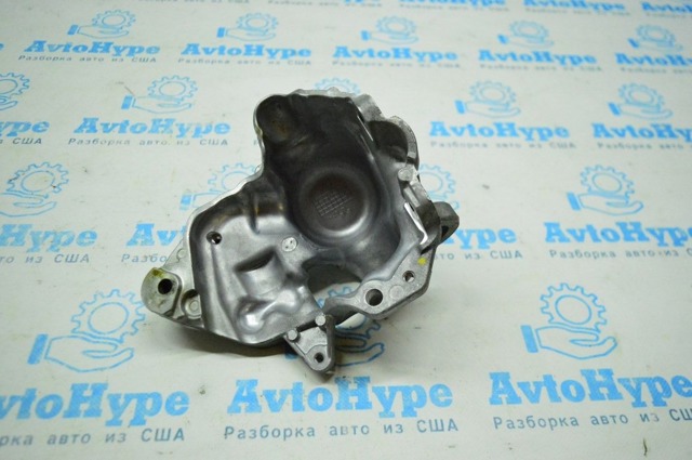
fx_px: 576
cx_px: 346
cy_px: 230
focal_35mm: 30
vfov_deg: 43.5
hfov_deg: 62.0
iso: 6400
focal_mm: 20
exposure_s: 1/1000
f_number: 3.8
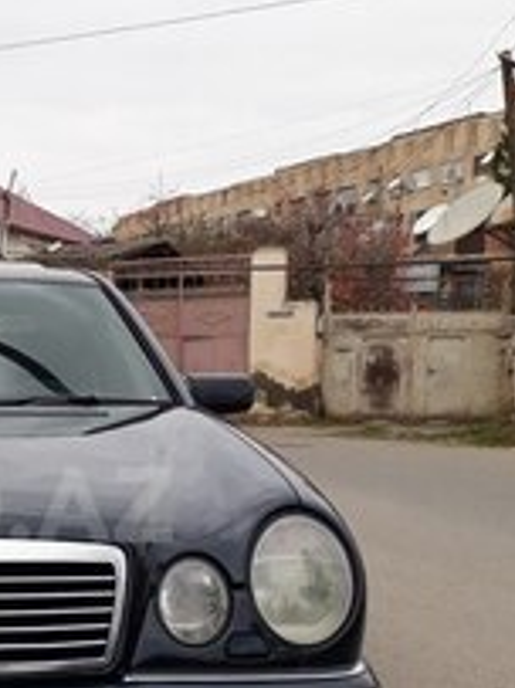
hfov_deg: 20.9
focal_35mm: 66
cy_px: 505
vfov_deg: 29.0
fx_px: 1311
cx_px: -88
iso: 40
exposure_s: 1/278
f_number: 1.9
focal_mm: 3.6
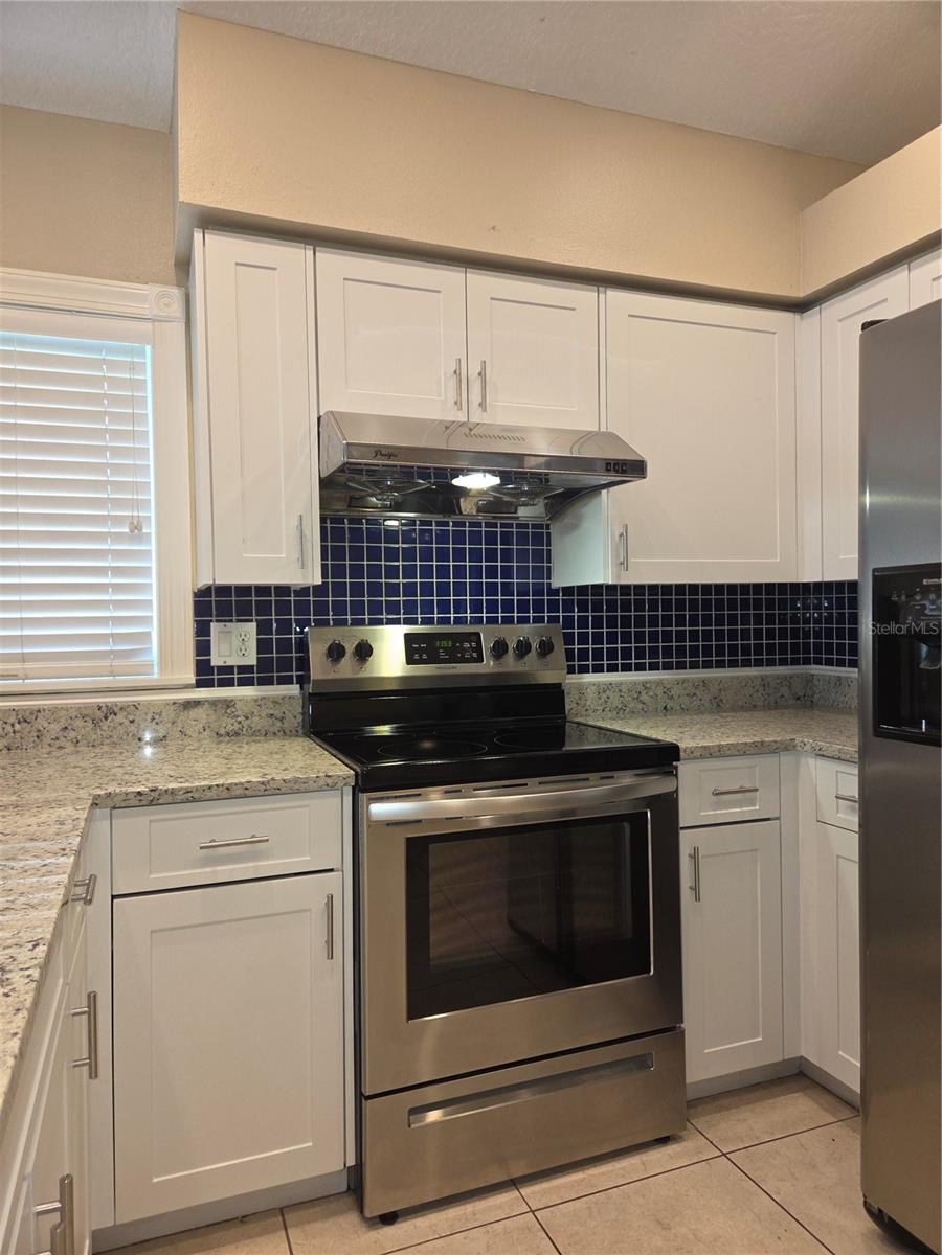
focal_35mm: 23
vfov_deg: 73.9
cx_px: 471
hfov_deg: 58.9
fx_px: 835
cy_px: 628
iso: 100
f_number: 1.8
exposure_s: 1/60
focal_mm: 5.4
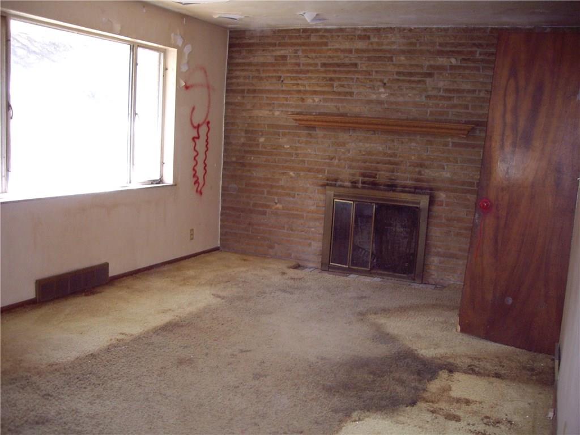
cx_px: 290
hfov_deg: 49.0
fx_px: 637
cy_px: 218
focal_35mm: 38
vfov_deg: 37.7
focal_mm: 6.2
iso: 200
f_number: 2.7
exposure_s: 1/40
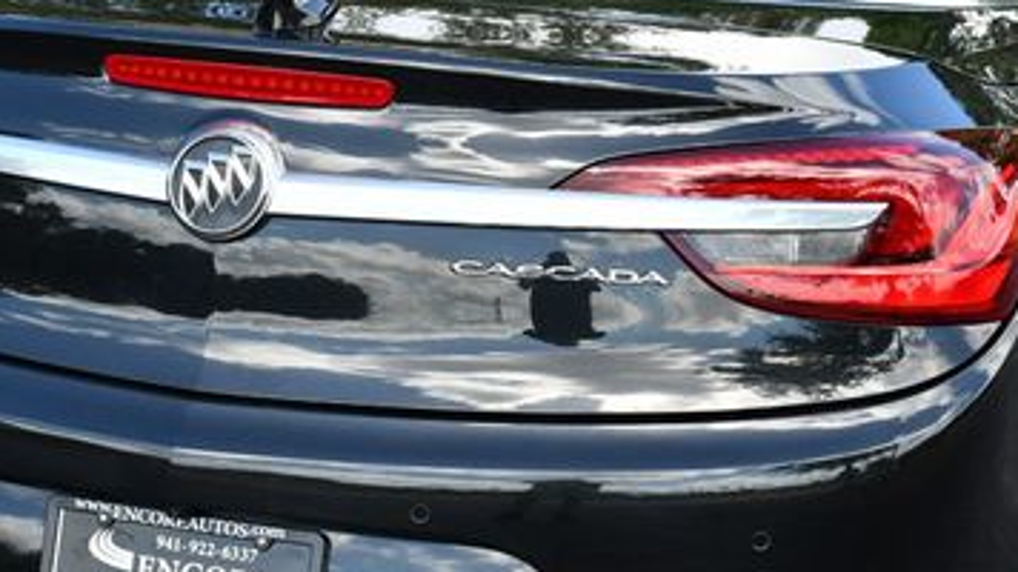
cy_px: 246
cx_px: 226
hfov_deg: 18.8
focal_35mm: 113
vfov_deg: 10.7
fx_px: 3049
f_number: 5.6
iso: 220
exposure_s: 1/250
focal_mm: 30
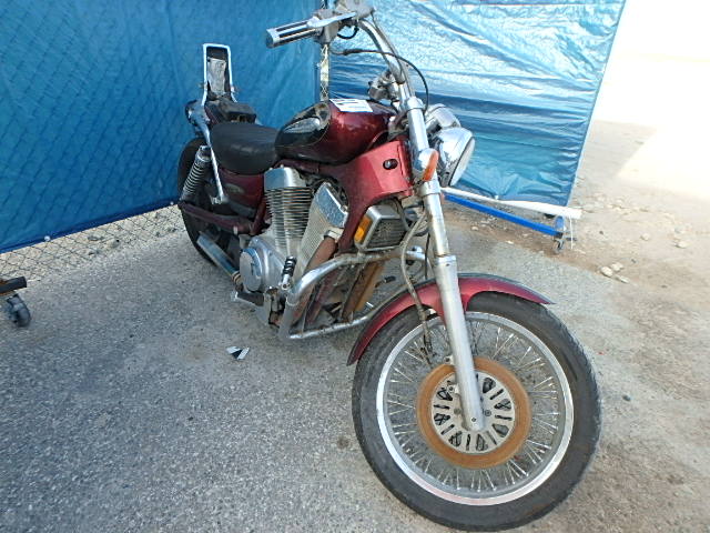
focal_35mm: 21
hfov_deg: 79.0
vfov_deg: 63.4
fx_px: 431
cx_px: 355
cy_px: 266
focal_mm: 3.7
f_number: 3.5
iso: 125
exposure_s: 1/250
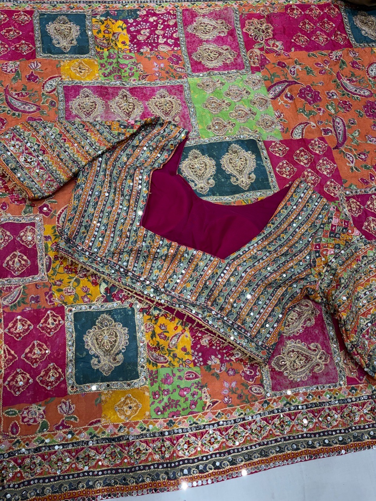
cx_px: 188
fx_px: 377
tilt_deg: -69.8
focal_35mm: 26
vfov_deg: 67.3
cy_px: 250
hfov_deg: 53.1
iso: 32
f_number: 1.6
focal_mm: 5.96
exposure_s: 1/140
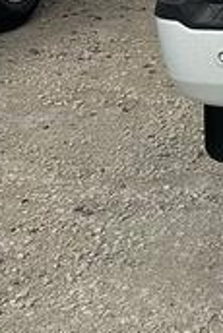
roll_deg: -2.2
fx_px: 1400
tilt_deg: -10.4
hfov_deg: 8.0
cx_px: 642
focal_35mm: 151
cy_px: -43
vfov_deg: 13.3
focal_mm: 5.7
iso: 50
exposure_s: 1/5587
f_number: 1.5
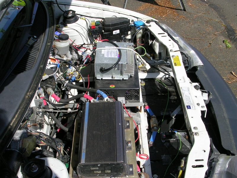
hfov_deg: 43.9
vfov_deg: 33.6
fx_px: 294
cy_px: 89
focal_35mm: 43
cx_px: 118
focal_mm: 6.6
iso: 50
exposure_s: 1/312
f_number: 5.9
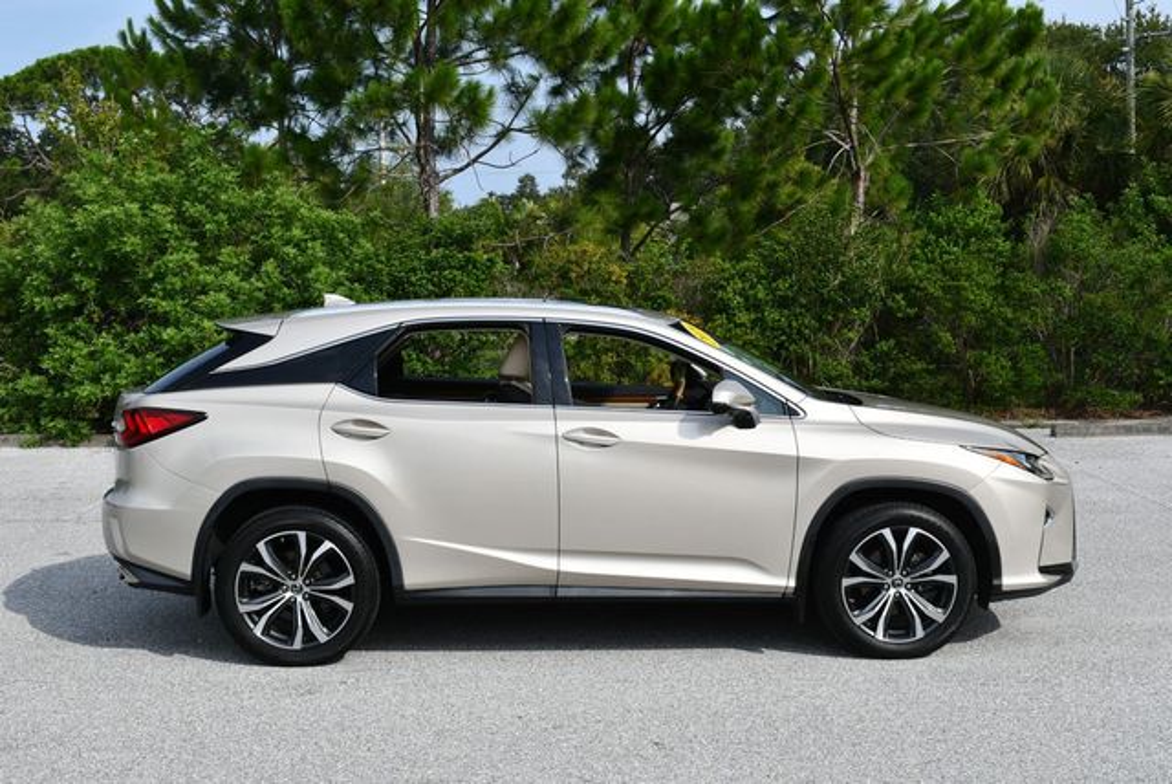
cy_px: 392
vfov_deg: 28.1
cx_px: 586
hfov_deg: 41.1
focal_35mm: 48
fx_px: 1564
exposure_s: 1/320
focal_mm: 24
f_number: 9
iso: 100
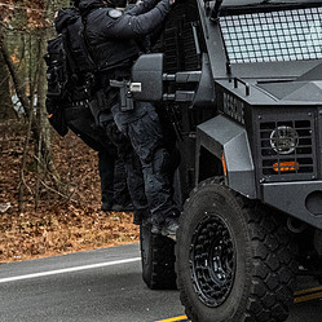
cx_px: 477
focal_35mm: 172
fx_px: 1810
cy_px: 116
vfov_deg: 10.2
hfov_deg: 9.9
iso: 3200
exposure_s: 1/2000
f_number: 5.6
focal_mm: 54
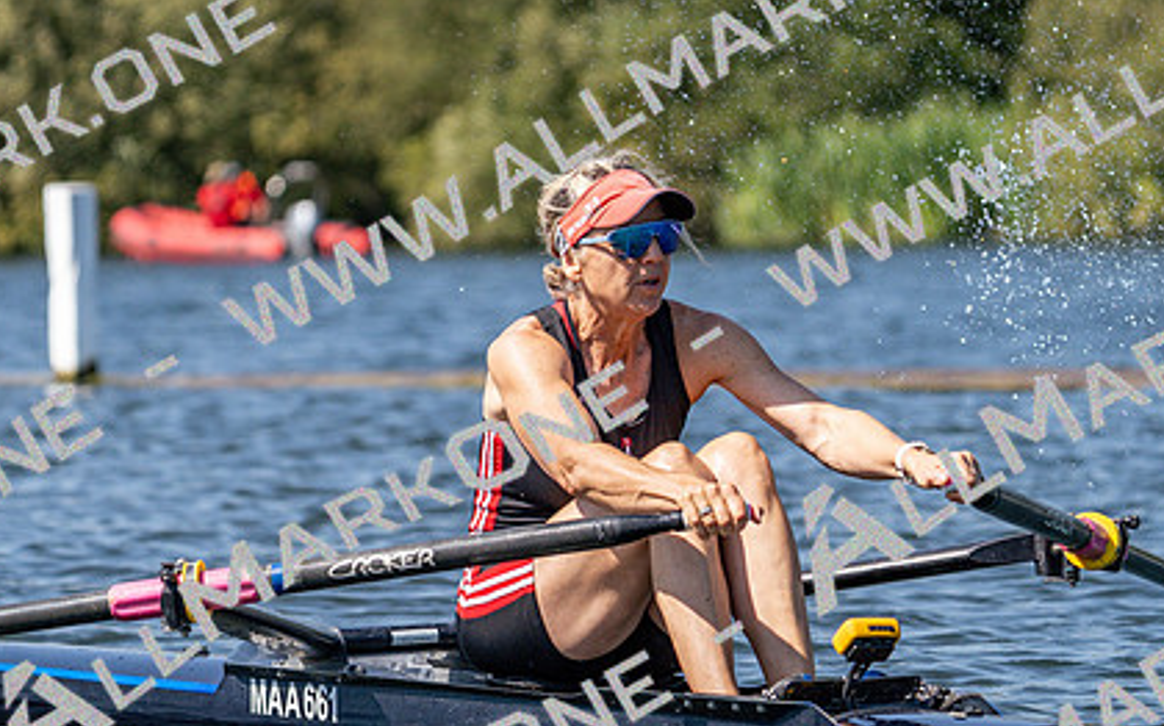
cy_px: 353
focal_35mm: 317
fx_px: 10051
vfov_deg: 4.1
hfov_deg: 6.6
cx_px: 565
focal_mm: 225
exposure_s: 1/2000
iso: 320
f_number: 5.6
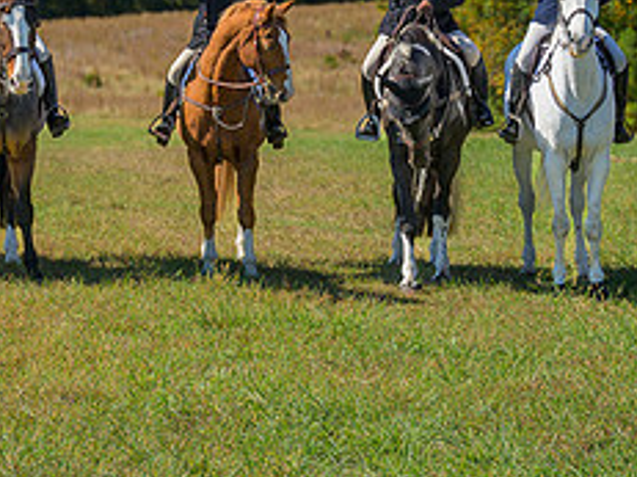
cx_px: 58
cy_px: 57
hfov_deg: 11.6
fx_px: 3108
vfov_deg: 8.7
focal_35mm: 169
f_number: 3.2
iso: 200
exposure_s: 1/1000
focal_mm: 70
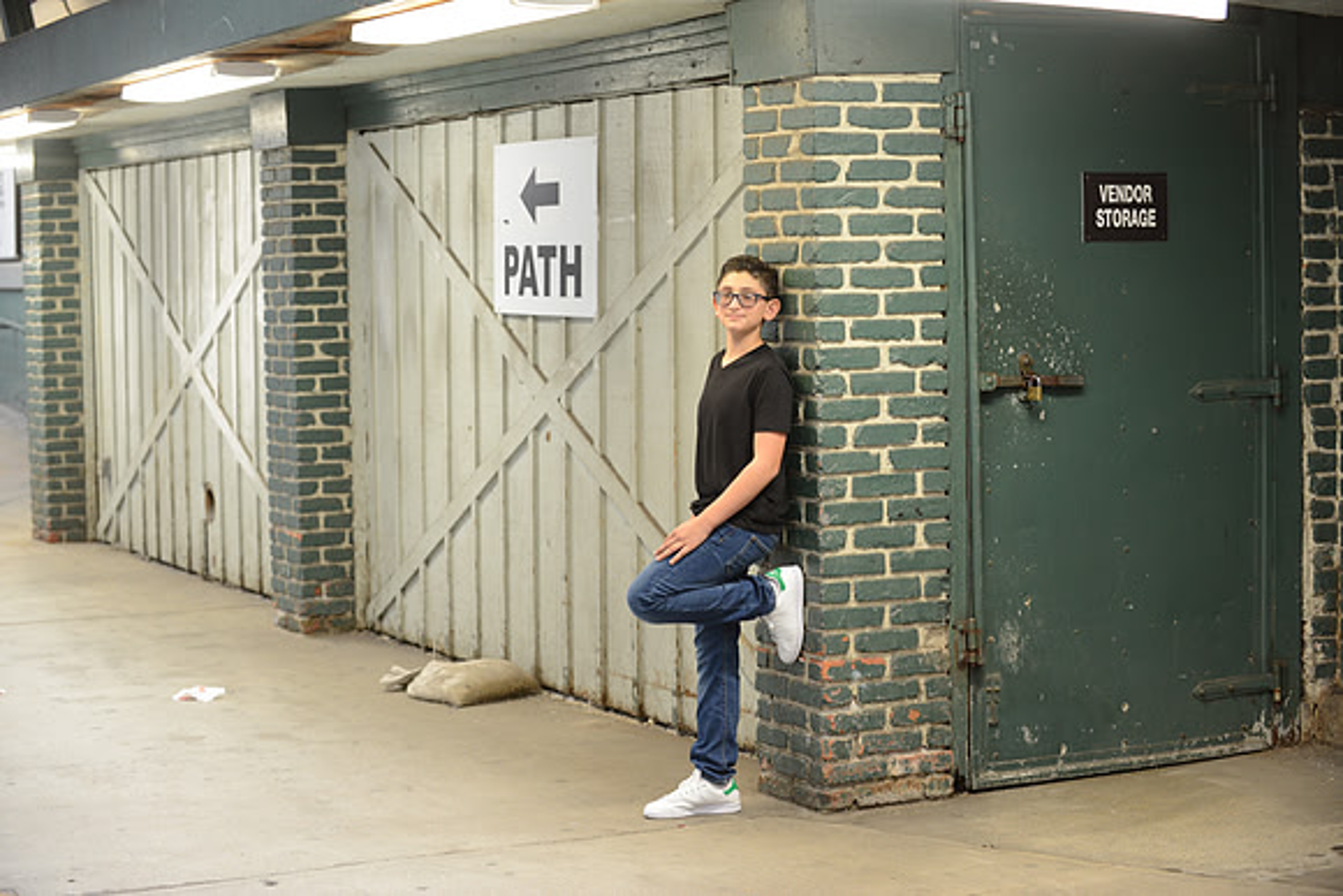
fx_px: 2910
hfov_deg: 26.0
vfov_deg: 17.5
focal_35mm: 78
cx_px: 672
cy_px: 448
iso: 2000
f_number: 4.5
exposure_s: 1/80
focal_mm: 78
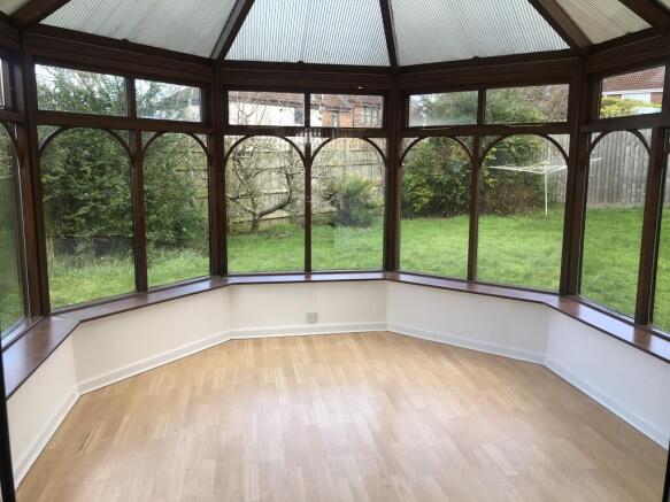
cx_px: 335
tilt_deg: -8.9
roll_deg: -0.8
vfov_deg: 49.7
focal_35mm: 28
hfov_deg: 63.5
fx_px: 542
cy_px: 251
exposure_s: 1/100
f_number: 1.8
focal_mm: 3.99
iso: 25
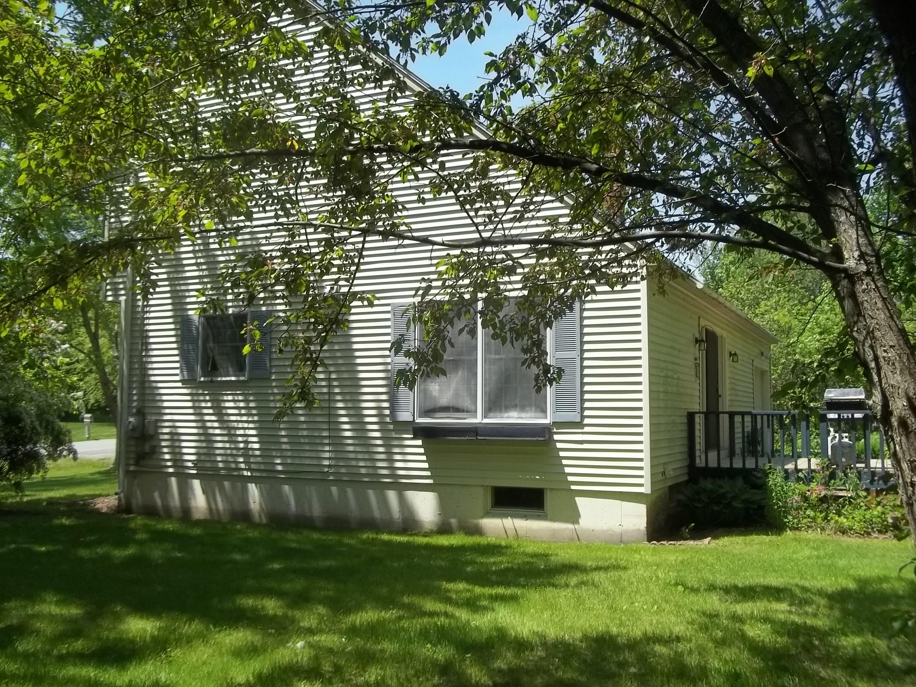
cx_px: 458
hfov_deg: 56.8
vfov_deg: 44.2
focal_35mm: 32
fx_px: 847
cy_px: 344
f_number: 8.8
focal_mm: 5.7
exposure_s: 1/80
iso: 64
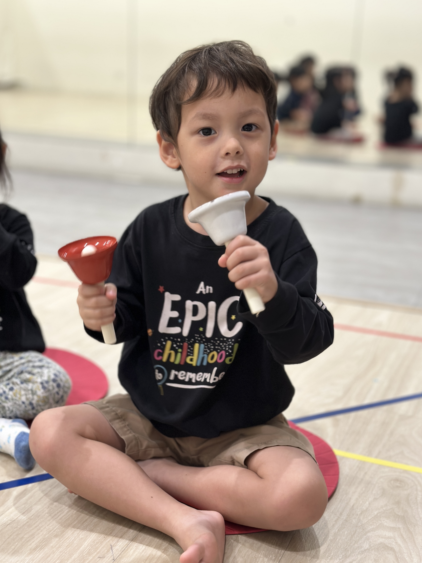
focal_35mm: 49
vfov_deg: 38.9
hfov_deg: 29.7
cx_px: 211
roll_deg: -2.6
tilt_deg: -17.1
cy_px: 279
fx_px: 797
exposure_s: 1/50
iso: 250
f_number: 1.78
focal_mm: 6.86
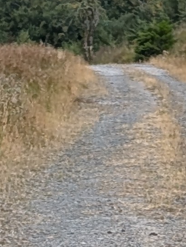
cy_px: 576
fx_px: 2656
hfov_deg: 4.0
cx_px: 366
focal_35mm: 372
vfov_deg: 5.2
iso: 20
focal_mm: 6.9
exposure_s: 1/550
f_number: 1.68
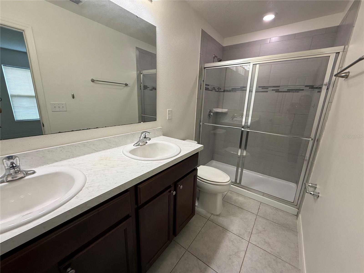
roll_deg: -2.3
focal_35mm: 14
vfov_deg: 85.7
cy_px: 136
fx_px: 147
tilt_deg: -14.4
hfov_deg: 102.1
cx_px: 182
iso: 125
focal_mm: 2.22
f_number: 2.2
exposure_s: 1/120
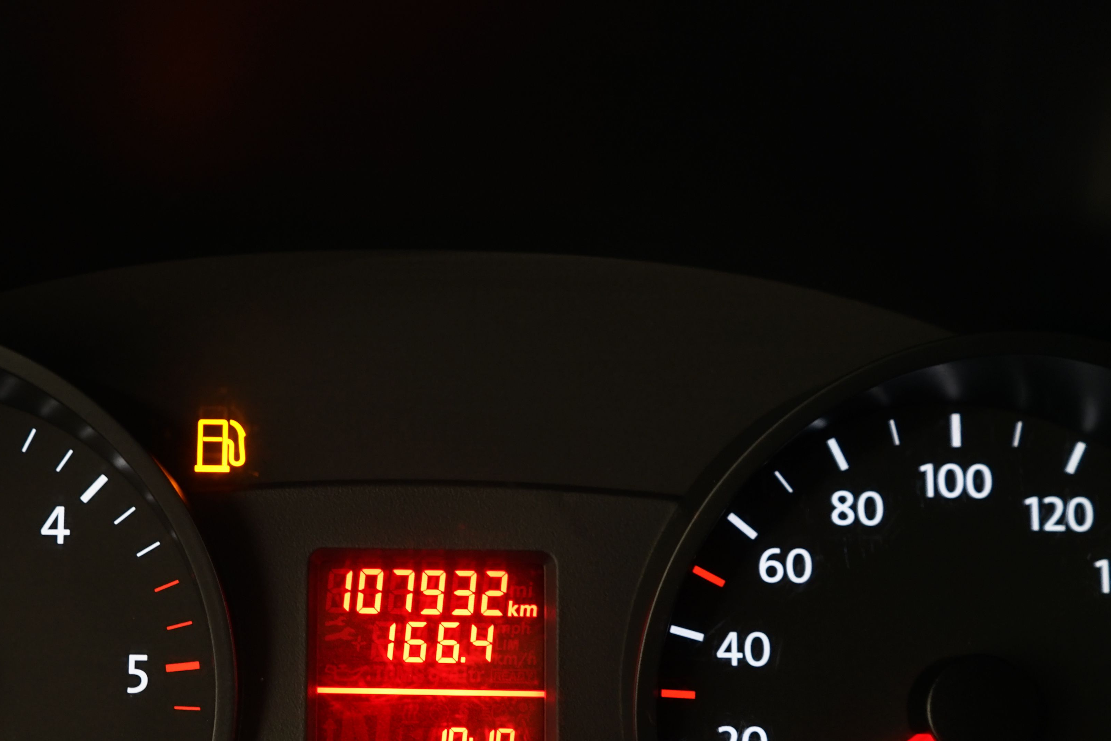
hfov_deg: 37.5
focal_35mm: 52
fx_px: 1605
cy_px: 551
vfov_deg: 25.7
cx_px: 320
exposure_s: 1/3
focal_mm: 28
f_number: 4.5
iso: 400
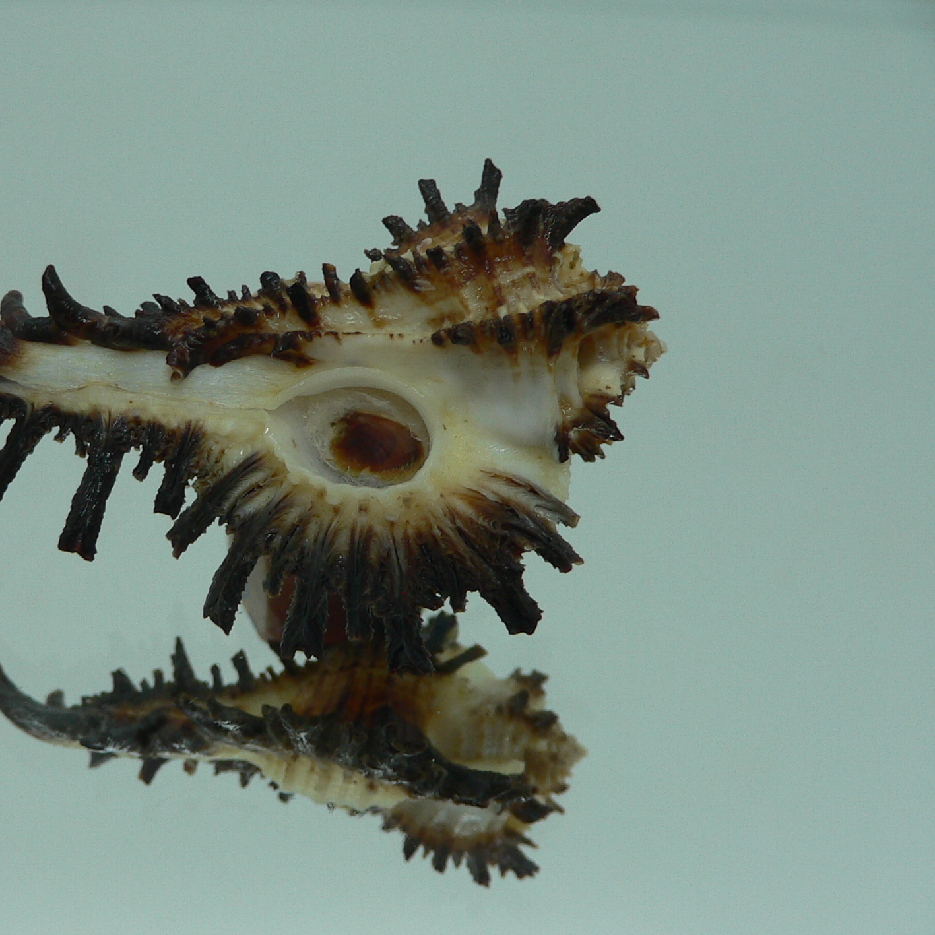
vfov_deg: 38.3
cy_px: 495
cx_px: 329
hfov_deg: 38.0
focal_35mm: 44
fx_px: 1345
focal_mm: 4.6
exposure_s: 1/60
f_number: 2.8
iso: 80
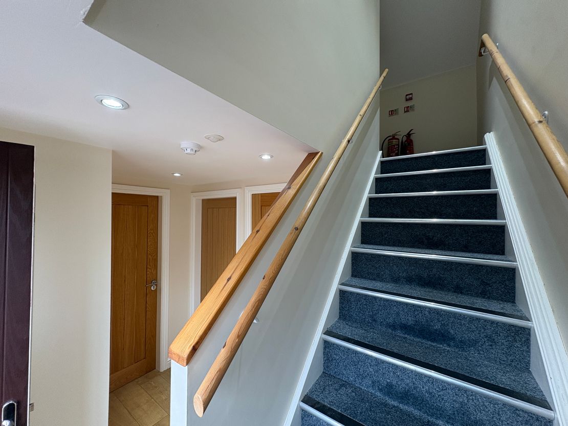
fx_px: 230
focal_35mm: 14
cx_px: 284
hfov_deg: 102.1
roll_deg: -0.4
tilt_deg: +1.3
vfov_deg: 85.7
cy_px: 213
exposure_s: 1/50
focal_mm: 2.22
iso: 125
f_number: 2.2
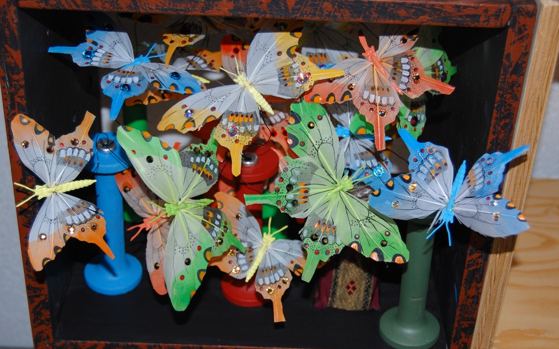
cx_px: 267
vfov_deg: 20.6
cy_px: 178
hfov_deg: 32.5
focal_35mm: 63
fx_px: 960
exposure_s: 1/60
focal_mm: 38
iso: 400
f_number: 5
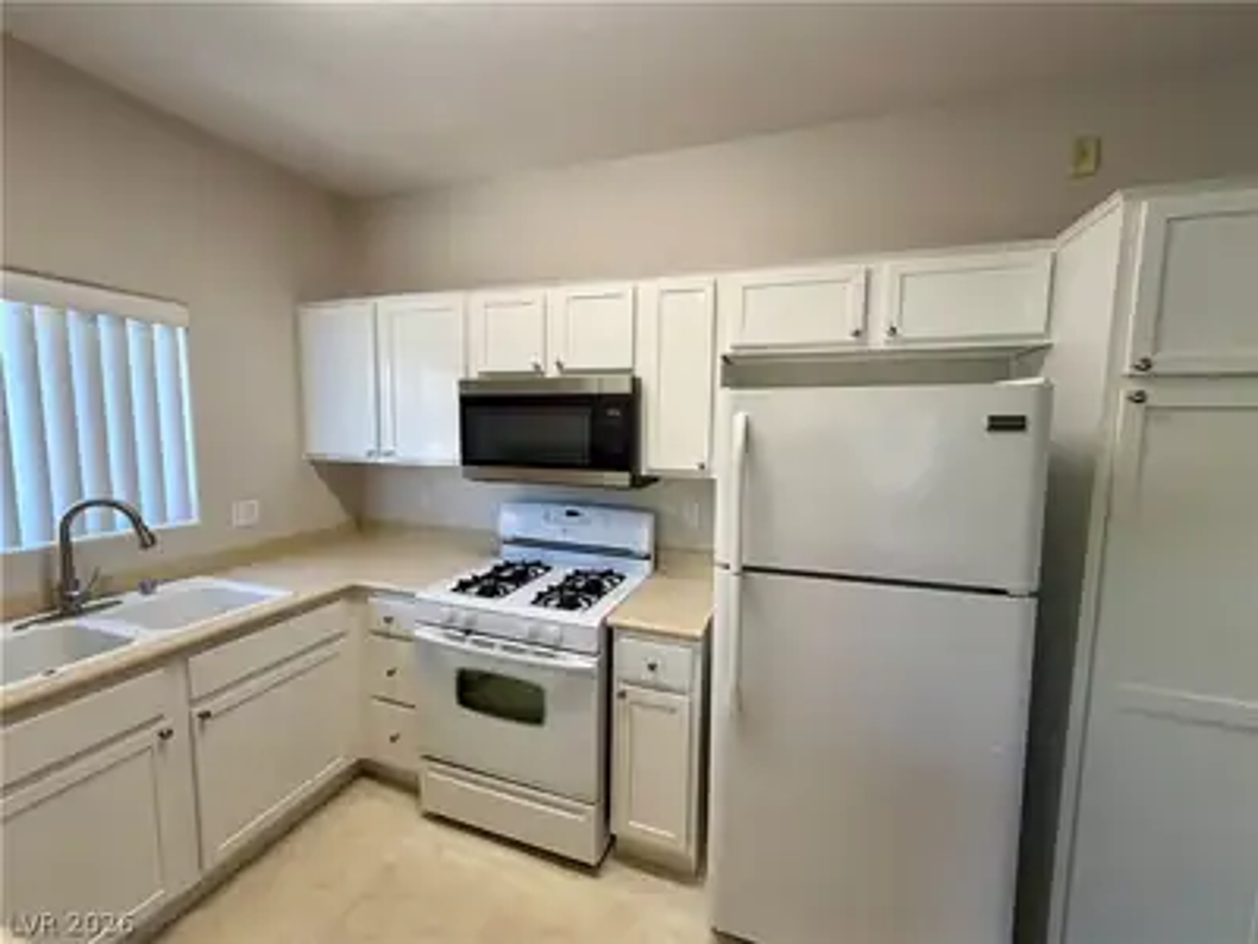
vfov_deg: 85.7
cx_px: 629
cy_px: 472
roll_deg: -0.6
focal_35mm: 14
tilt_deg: -6.4
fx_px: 509
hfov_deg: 102.1
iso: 160
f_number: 2.2
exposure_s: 1/120
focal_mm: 2.22
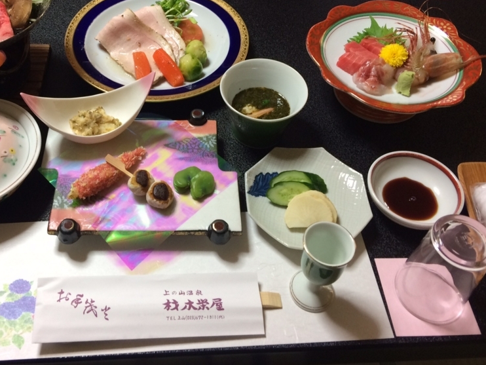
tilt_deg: -48.4
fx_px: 562
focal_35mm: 40
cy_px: 117
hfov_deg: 46.4
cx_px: 181
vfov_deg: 35.6
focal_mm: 4.15
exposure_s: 1/30
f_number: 2.2
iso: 80
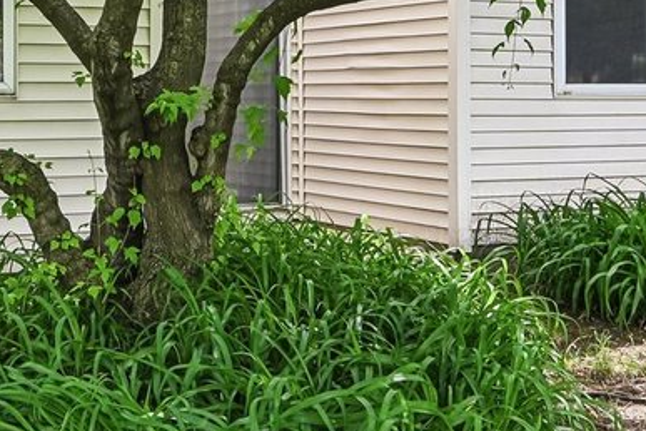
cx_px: 93
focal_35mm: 67
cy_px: 142
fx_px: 1202
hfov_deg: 29.1
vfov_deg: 20.2
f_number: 13
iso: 400
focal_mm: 16
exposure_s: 1/40
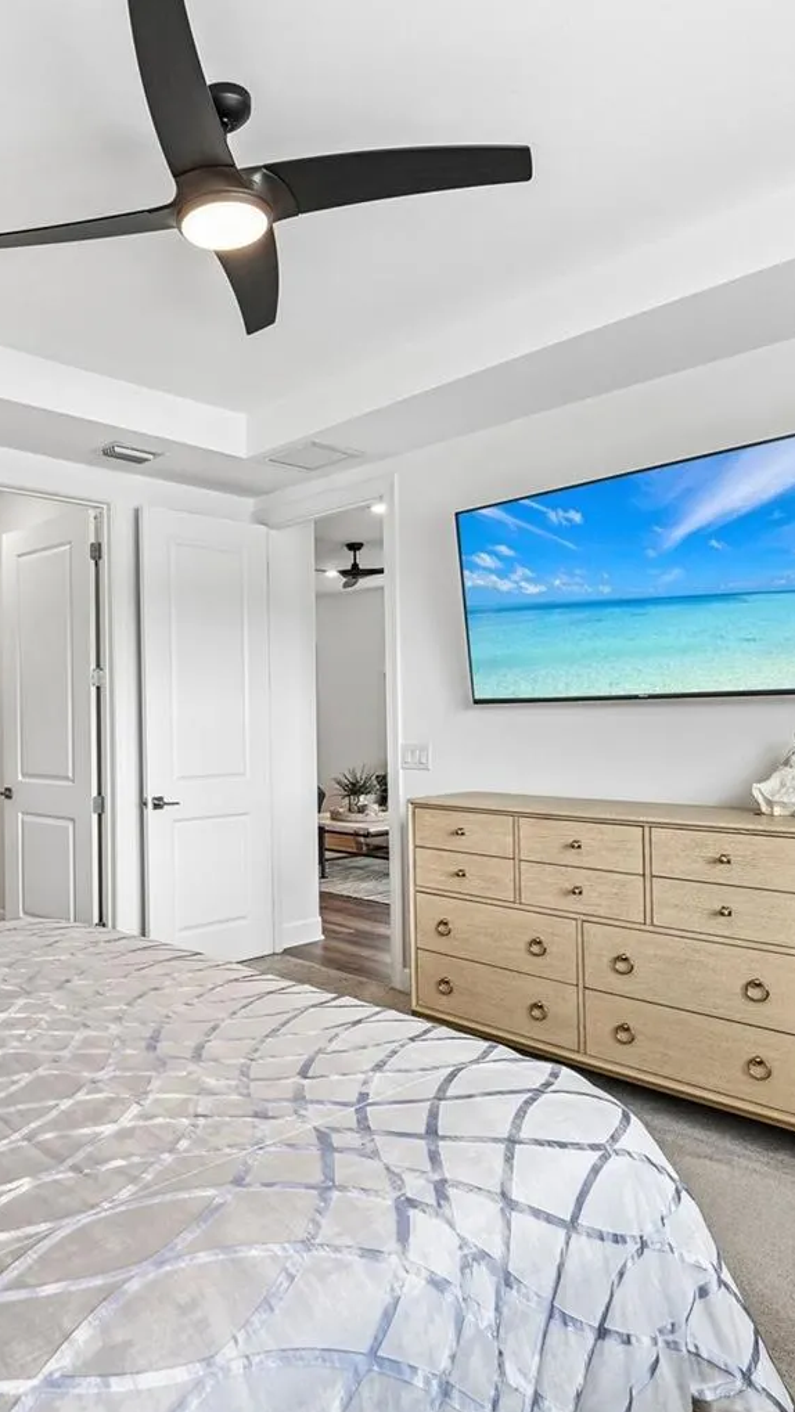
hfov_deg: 47.2
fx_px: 862
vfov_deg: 78.7
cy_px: 713
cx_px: 173
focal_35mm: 23
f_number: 8
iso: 400
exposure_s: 1/60
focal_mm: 14
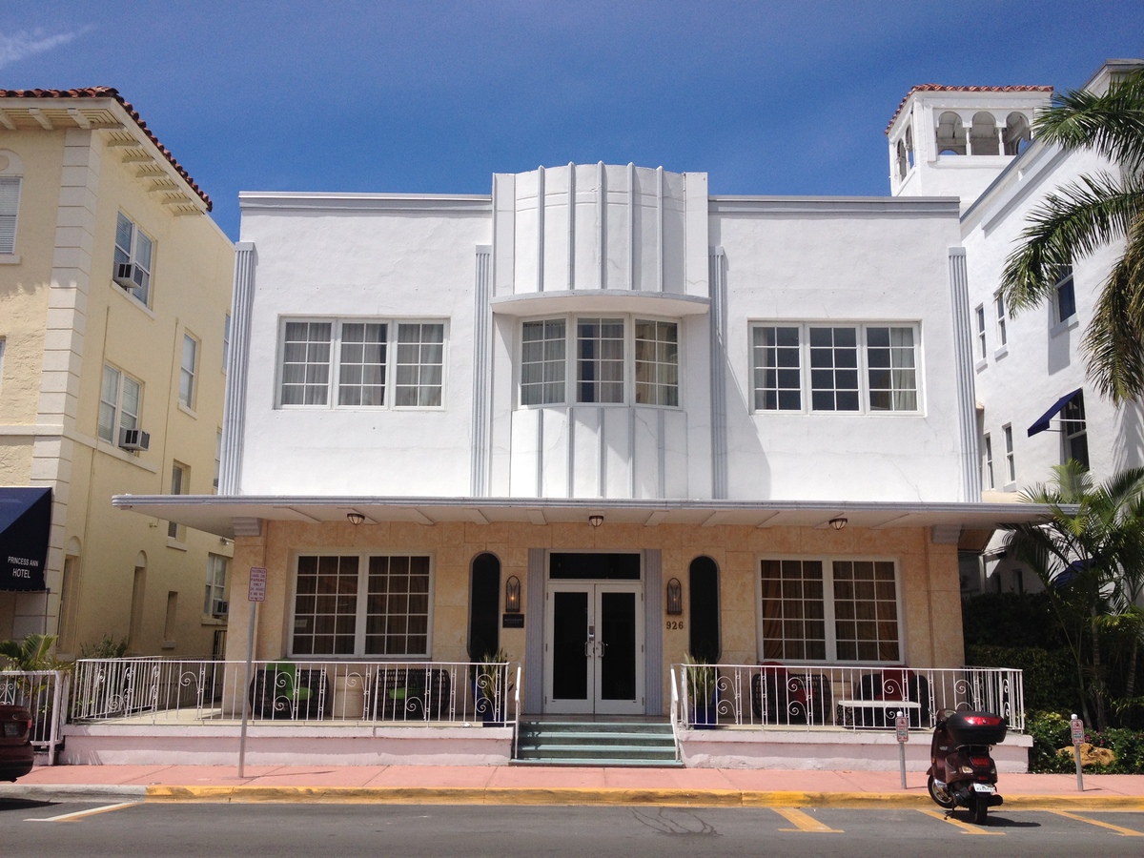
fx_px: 1157
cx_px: 572
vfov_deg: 40.7
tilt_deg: +9.5
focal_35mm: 35
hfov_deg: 52.6
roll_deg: -0.3
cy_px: 429
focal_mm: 4.28
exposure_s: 1/2907
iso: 50
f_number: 2.4
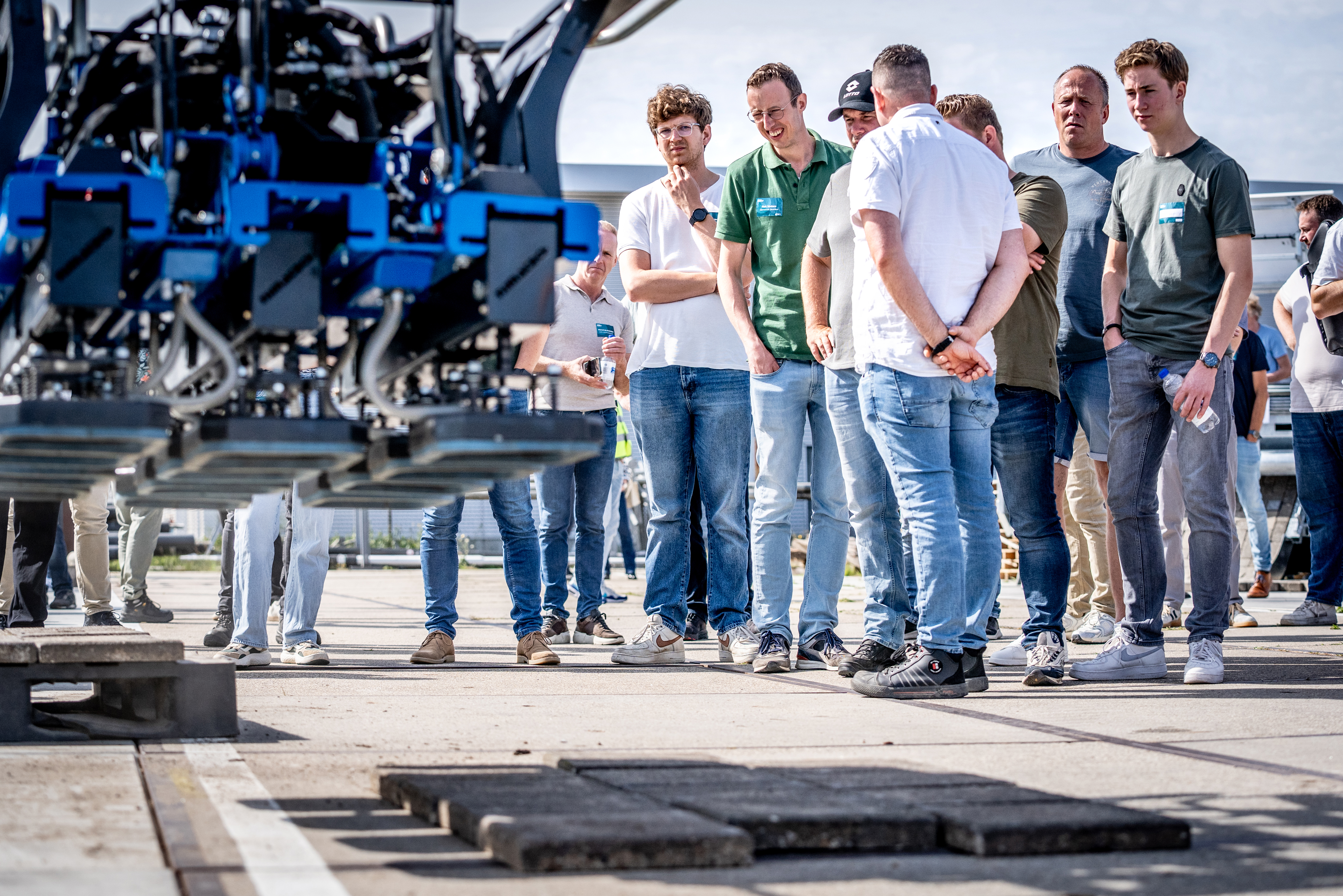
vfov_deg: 19.5
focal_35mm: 70
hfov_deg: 28.8
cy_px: 448
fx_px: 2611
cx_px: 672
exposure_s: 1/5000
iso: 640
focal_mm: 70
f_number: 4
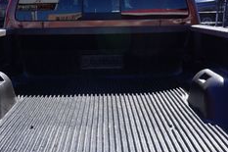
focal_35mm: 66
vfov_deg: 20.3
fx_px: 418
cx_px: 90
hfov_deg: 30.4
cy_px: 124
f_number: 11
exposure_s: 1/100
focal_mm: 16
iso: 100
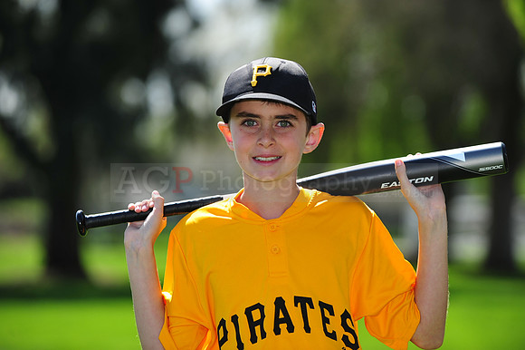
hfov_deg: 11.1
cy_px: 175
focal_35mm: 185
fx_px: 2696
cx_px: 262
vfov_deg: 7.4
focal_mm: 185
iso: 200
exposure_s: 1/1000
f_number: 4.5
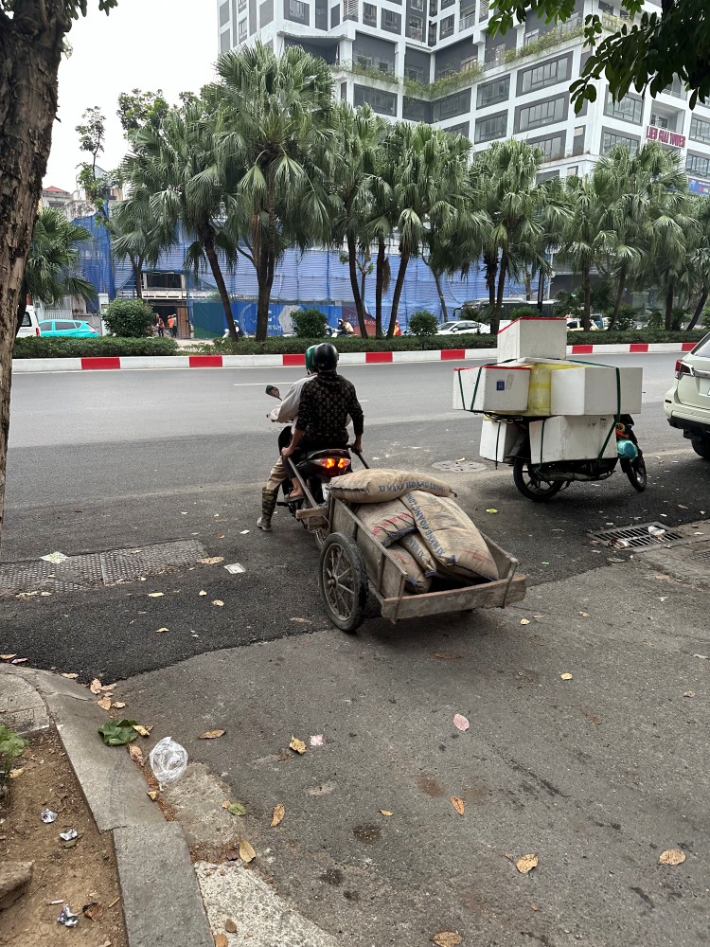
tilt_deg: -16.1
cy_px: 474
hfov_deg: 56.8
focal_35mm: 24
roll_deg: -2.3
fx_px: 656
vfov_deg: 71.6
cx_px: 355
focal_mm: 6.86
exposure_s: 1/121
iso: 160
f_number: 1.78
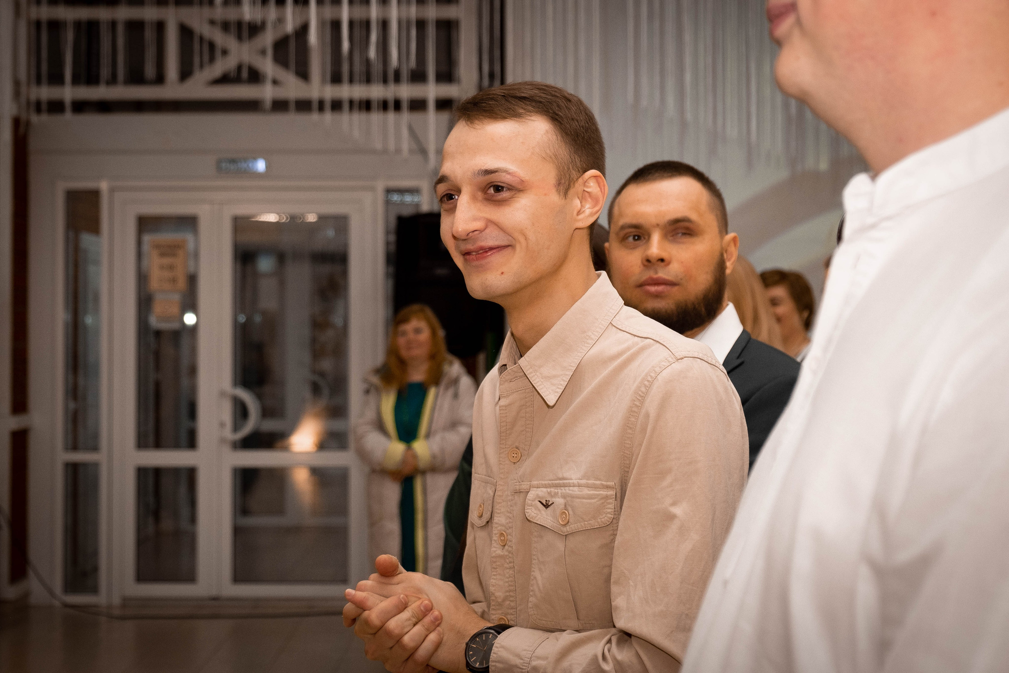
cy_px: 277
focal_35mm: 68
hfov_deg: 29.6
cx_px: 448
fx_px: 1905
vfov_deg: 20.0
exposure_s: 1/180
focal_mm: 35.8
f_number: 3.6
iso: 640
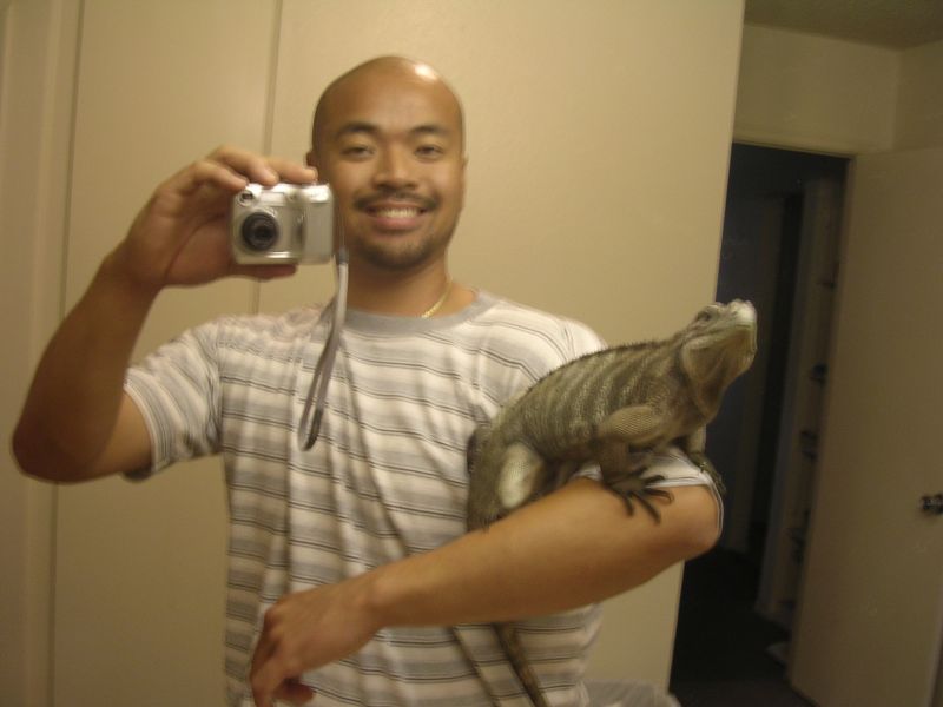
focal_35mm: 38
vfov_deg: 37.7
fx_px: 1035
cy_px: 354
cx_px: 472
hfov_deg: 49.0
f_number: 2.8
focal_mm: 5.8
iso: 100
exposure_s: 1/7.4
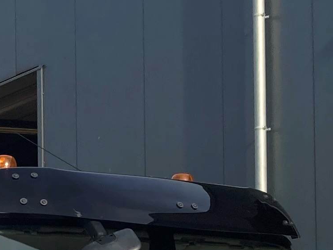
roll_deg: +0.2
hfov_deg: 12.8
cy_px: 431
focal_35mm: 151
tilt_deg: +1.2
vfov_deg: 9.4
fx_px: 1453
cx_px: -59
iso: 20
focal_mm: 3.99
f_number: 1.8
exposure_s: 1/1675
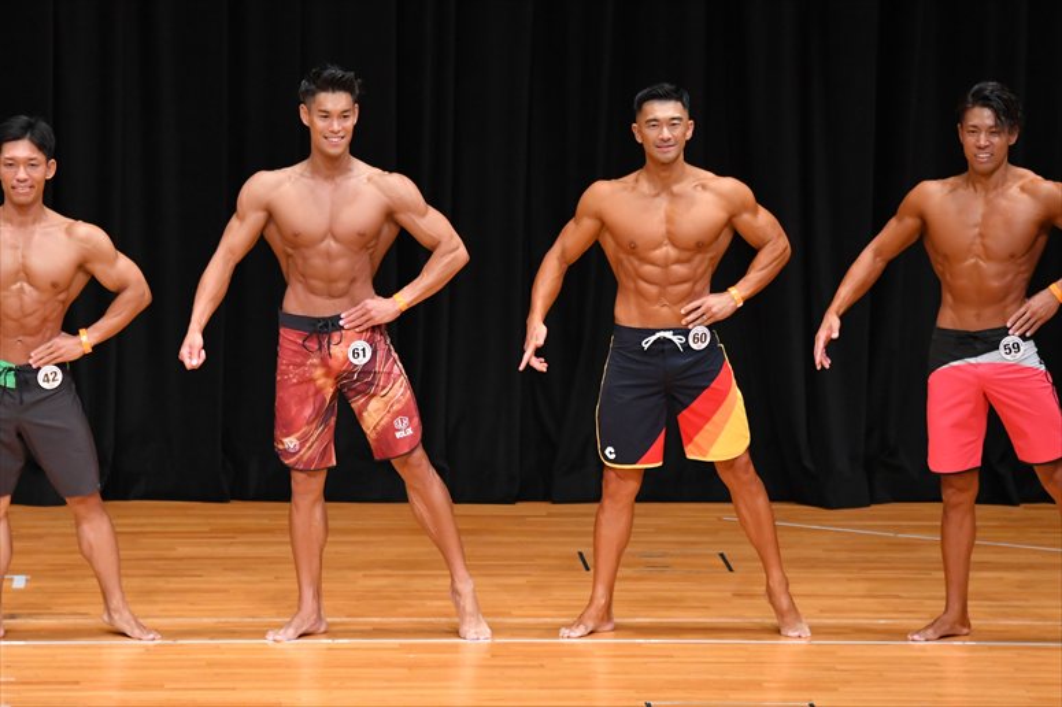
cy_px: 354
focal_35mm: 255
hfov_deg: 8.1
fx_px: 7519
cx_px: 531
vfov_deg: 5.4
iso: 4000
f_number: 5.6
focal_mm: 170
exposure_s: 1/400
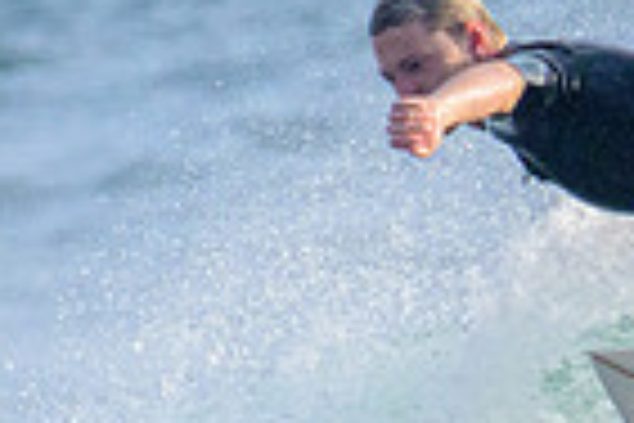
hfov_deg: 0.5
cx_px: 884
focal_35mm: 4512
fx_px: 79455
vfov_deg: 0.3
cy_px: 453
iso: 2500
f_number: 13
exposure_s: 1/2000
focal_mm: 800
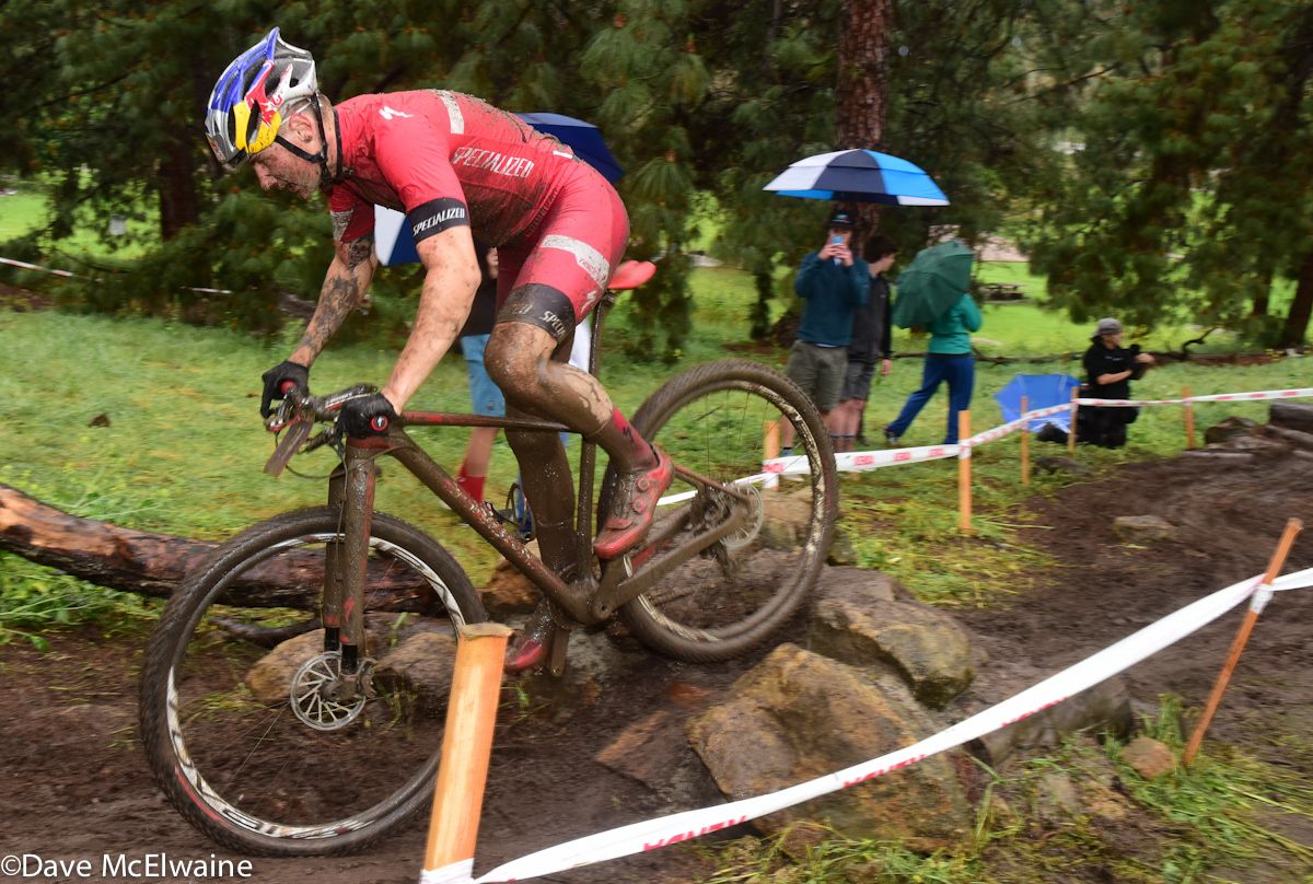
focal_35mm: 32
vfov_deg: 41.4
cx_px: 656
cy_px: 442
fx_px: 1171
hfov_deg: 58.6
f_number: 11
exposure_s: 1/200
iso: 1000
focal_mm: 32
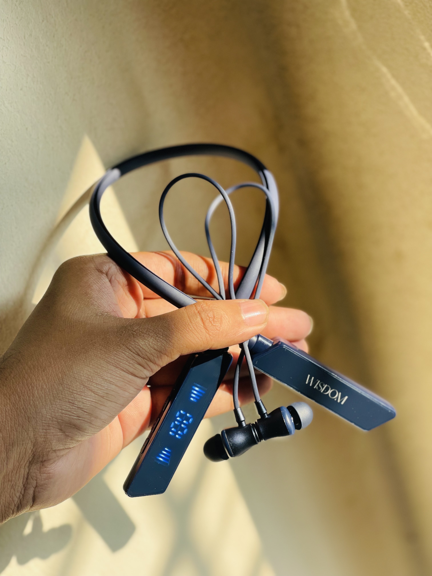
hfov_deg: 22.9
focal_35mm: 64
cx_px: 216
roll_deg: +20.0
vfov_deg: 30.3
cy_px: 288
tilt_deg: -31.7
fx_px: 1065
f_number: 2.2
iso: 50
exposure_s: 1/121
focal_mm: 7.5
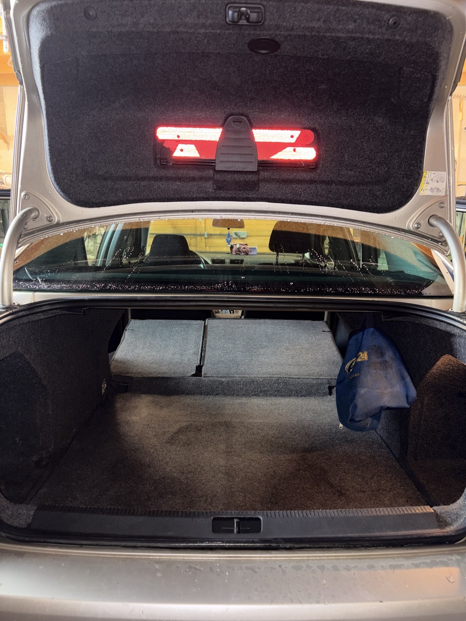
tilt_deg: -9.2
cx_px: 233
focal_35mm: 26
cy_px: 310
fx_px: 467
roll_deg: -0.1
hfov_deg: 53.1
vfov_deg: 67.3
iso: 50
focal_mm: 5.96
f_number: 1.6
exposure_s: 1/4
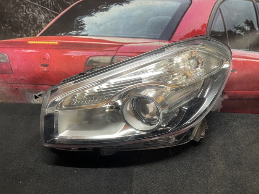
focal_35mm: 27
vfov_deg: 51.4
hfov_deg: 65.3
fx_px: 202
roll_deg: -0.1
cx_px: 129
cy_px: 96
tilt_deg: -32.5
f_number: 1.6
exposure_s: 1/50
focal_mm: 4.2
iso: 160
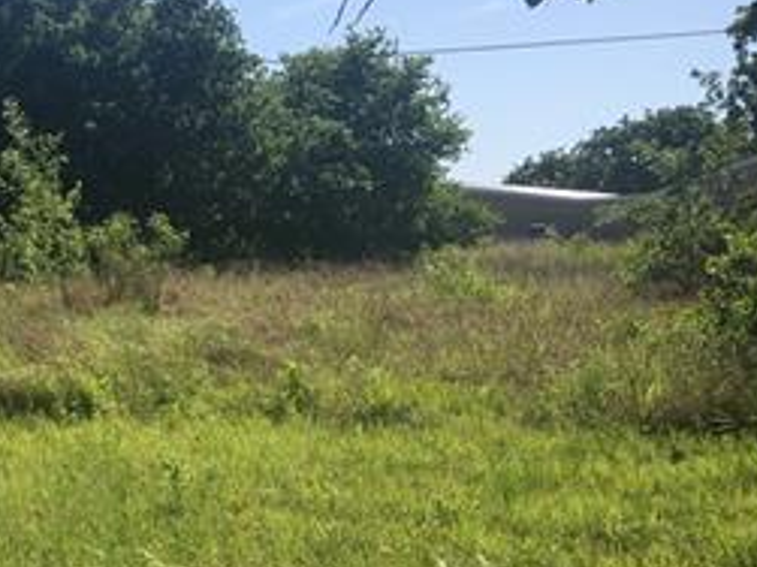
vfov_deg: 19.4
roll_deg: +1.3
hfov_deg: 24.2
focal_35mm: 74
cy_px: 537
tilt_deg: -8.8
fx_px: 1617
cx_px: -121
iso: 25
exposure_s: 1/1326
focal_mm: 4.15
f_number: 2.2
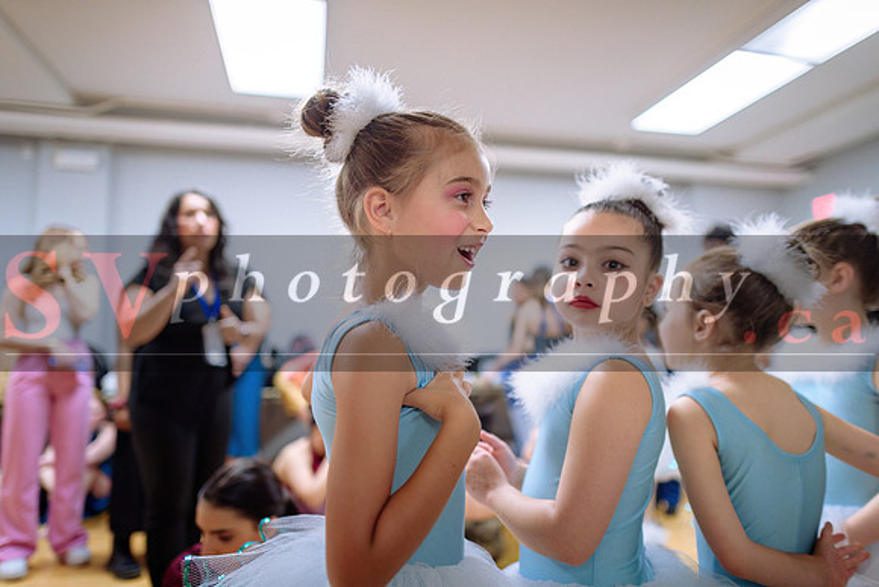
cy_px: 294
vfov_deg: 53.2
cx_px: 440
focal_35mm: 24
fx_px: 586
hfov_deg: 73.7
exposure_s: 1/250
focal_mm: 24
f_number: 1.4
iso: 800
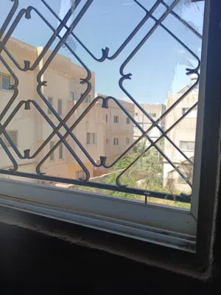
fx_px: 196
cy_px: 148
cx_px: 110
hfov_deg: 58.9
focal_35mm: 23
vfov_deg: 73.9
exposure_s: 1/275
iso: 50
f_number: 1.6
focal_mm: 4.09
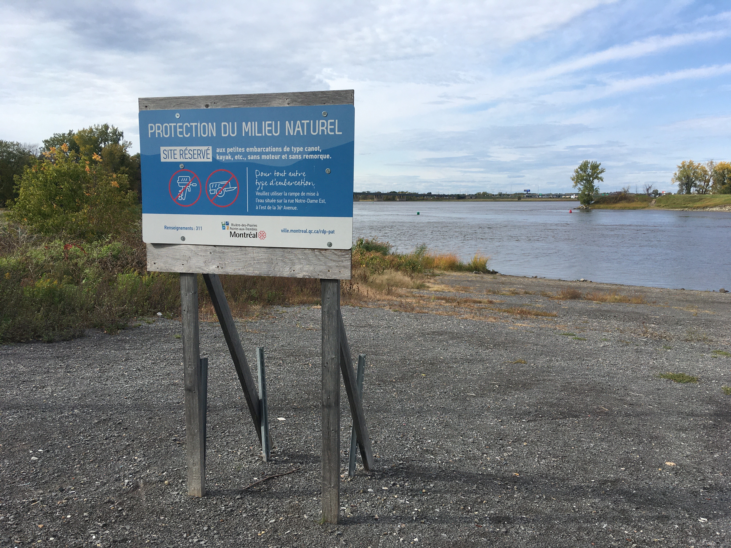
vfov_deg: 48.2
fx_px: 612
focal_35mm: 29
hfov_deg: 61.7
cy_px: 274
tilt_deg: -7.5
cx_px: 366
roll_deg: +1.4
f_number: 2.2
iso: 25
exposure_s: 1/1451
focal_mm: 4.15
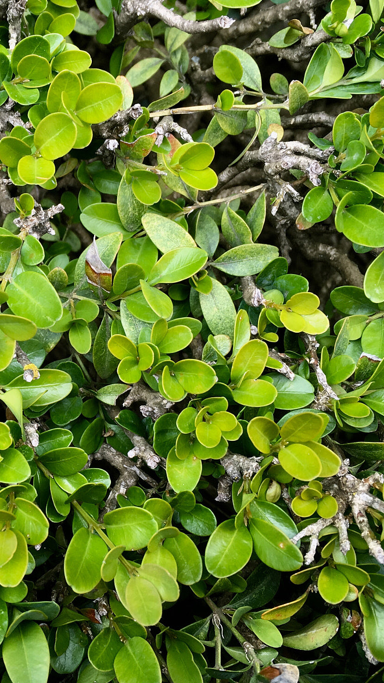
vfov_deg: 47.4
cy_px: 347
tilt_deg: -88.1
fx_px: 779
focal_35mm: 43
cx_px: 19
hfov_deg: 26.5
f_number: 2.2
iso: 25
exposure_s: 1/100
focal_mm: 4.15
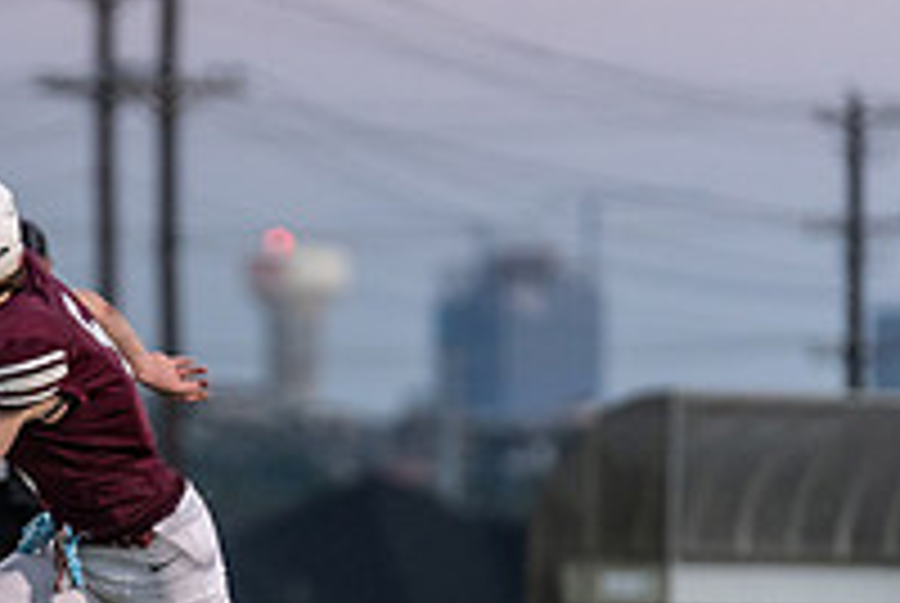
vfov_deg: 2.4
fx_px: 14496
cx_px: 0
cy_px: 569
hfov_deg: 3.6
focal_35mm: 579
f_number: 2.8
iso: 2500
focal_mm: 200
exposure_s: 1/1000
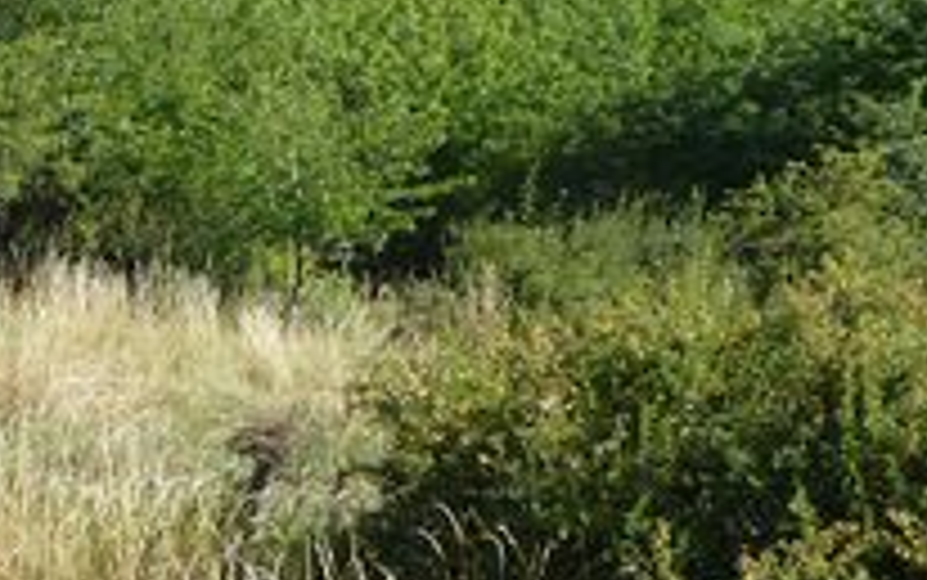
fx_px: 2604
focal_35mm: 103
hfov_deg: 18.2
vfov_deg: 12.7
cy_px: 310
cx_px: -410
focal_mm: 4.1
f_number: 4
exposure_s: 1/320
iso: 80
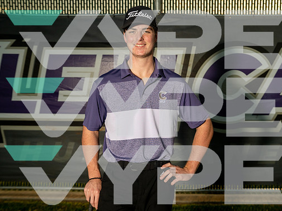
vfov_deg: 28.0
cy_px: 107
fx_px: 424
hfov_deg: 36.8
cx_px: 148
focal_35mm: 52
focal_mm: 47
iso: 400
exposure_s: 1/250
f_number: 4.5
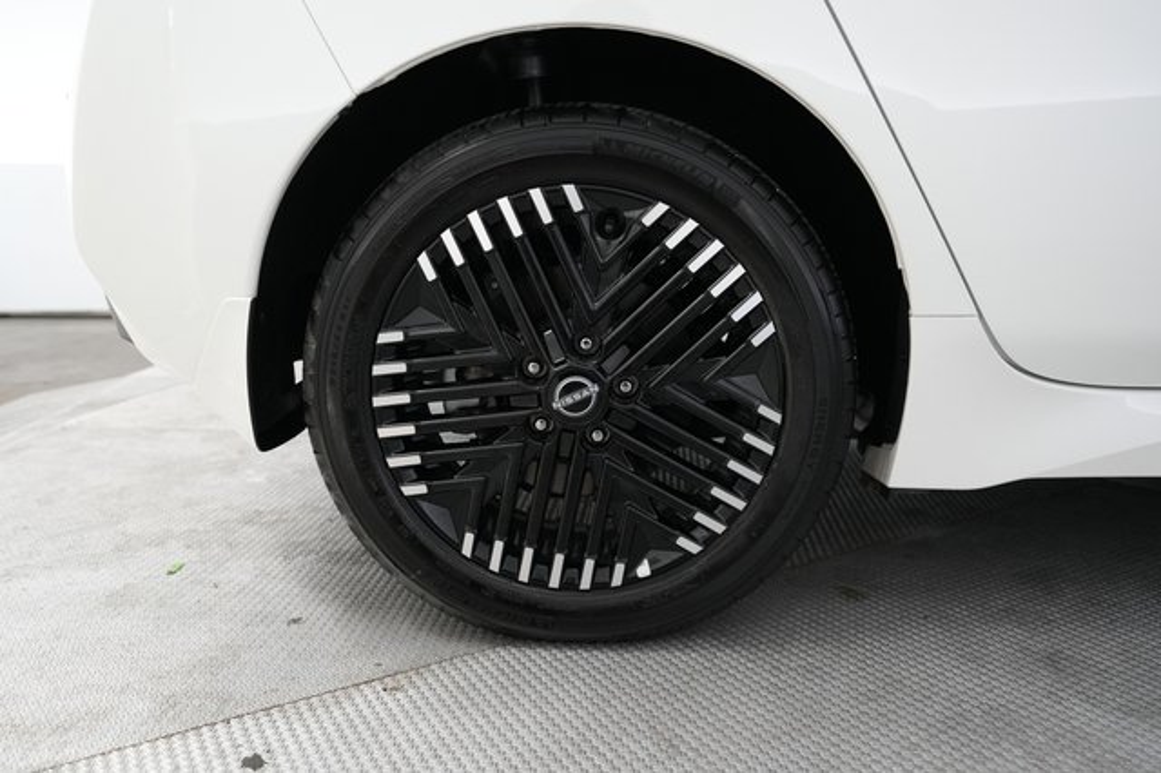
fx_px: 902
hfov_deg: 65.5
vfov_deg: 46.4
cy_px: 386
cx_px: 580
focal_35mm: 28
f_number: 2.8
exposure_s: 1/160
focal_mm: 28
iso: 3200
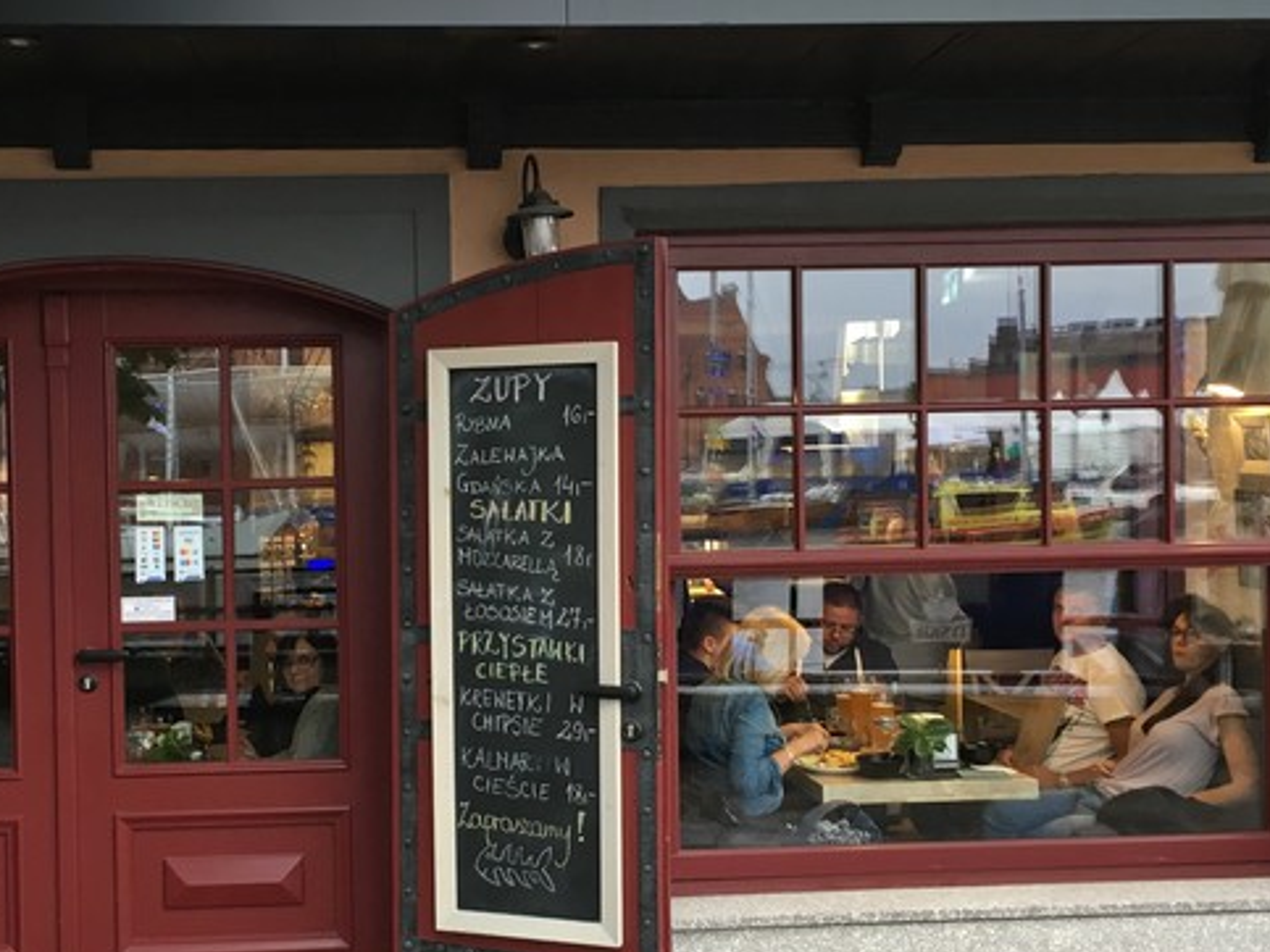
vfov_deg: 32.8
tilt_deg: -0.9
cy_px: 531
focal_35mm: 44
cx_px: 482
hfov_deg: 42.7
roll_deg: +0.6
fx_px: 1614
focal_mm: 4.15
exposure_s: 1/33
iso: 80
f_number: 2.2
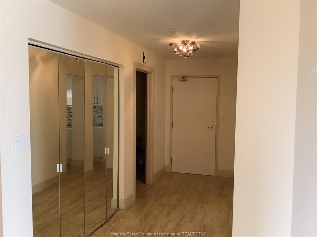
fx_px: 284
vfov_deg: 45.4
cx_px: 158
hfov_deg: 58.4
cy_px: 118
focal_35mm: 31
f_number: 2.4
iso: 320
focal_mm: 3.3
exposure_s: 1/60
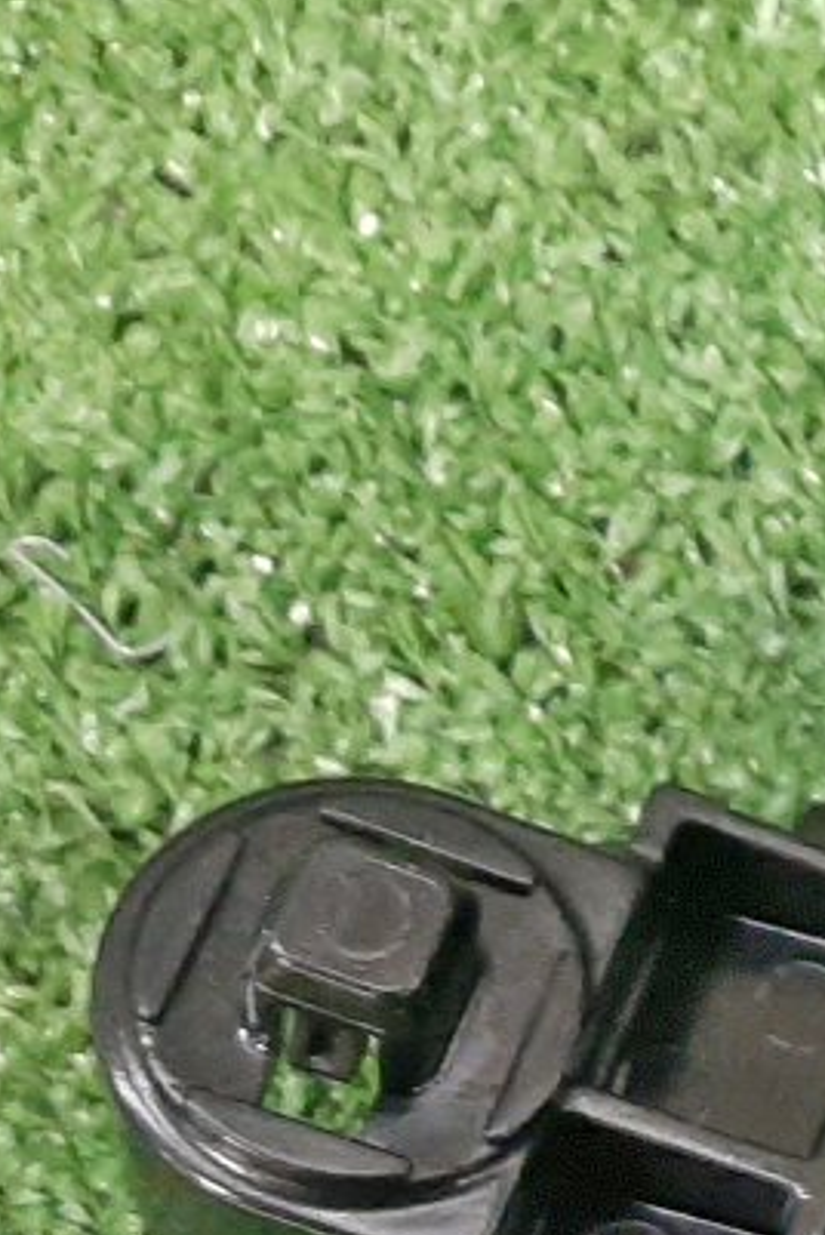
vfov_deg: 20.1
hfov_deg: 11.7
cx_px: 1936
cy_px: 1343
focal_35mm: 97
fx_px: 3328
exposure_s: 1/25
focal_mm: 3.93
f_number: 1.7
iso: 445
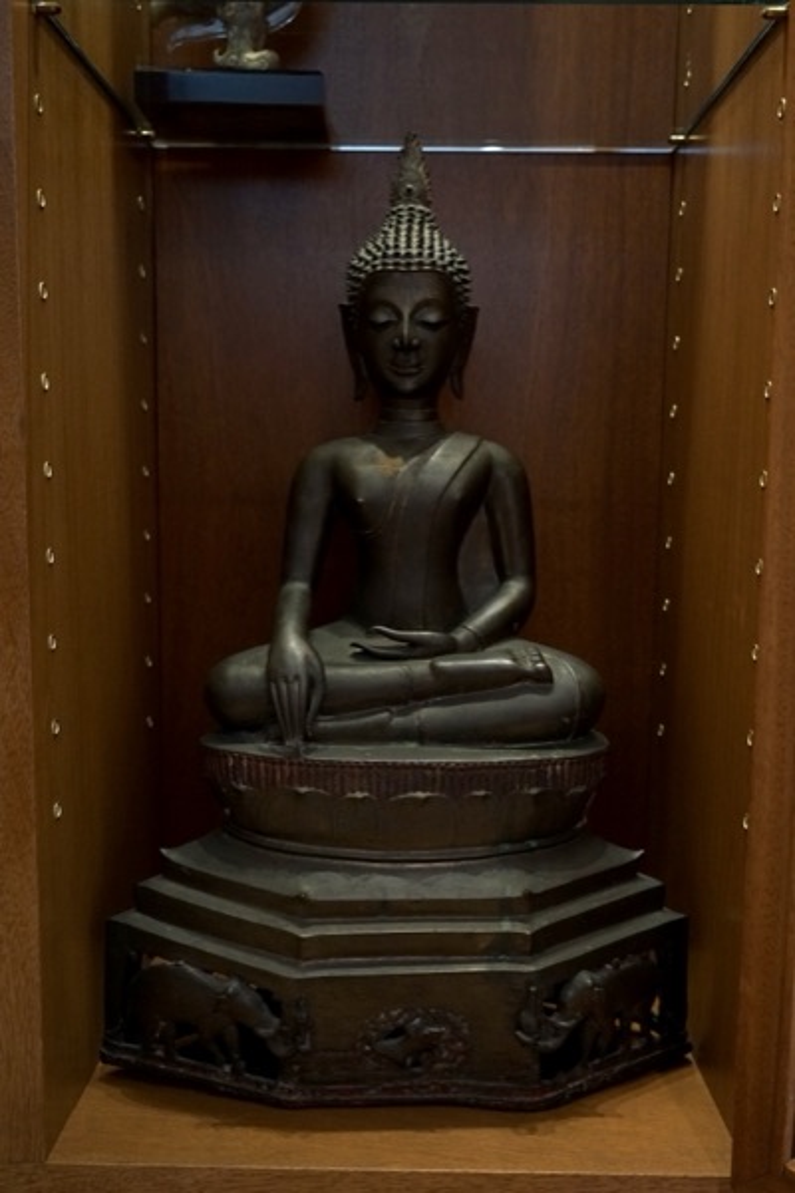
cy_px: 596
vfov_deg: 58.7
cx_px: 398
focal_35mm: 32
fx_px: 1060
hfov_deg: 41.1
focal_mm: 32
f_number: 4
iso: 2500
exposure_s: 1/80
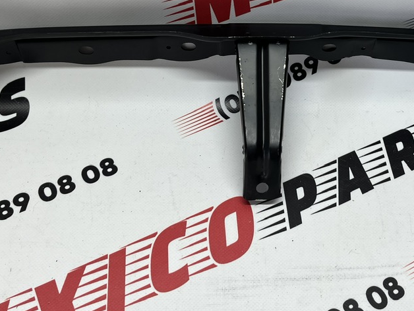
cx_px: 261
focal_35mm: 53
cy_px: 82
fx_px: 634
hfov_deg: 35.9
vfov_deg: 27.2
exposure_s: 1/134
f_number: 1.6
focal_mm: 5.1
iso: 32
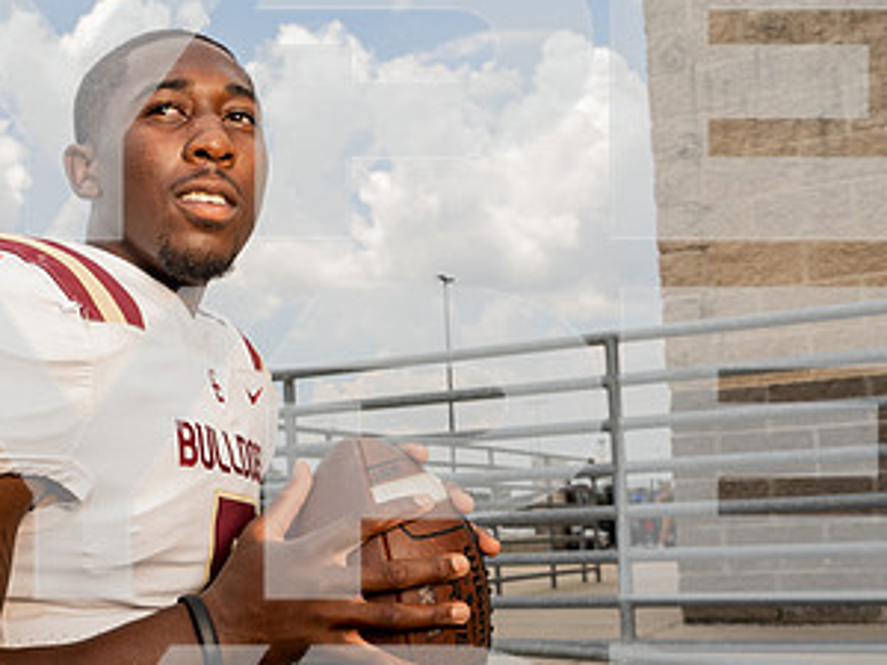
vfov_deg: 27.9
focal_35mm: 52
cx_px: 207
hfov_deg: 35.9
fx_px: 1332
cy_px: 445
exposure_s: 1/200
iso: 50
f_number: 6.3
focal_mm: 28
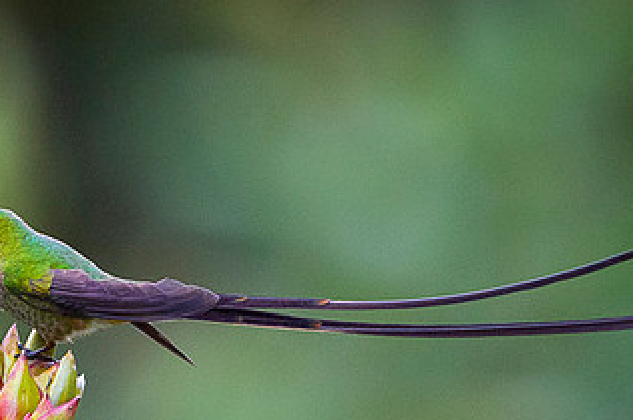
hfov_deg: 1.2
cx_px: 26
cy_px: 235
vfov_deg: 0.8
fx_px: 30671
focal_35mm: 1747
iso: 2500
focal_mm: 500
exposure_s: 1/2000
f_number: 4.5
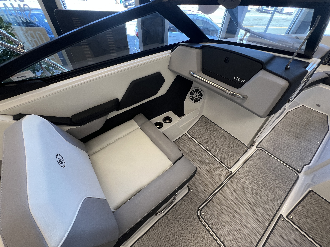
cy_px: 124
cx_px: 165
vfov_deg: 89.9
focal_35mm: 13
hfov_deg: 106.2
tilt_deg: -45.1
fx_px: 124
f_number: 1.8
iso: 80
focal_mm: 1.57
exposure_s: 1/99
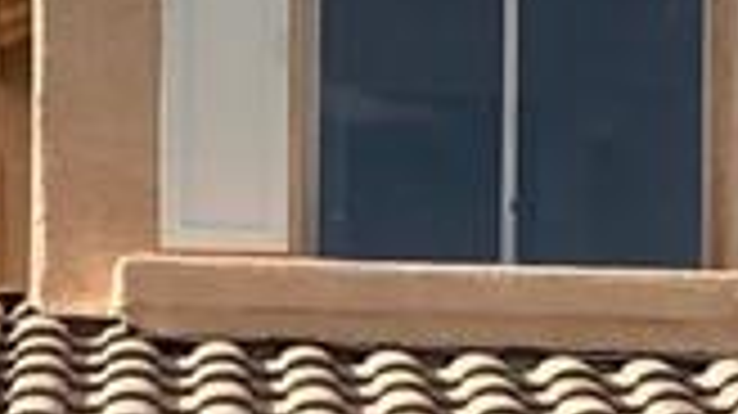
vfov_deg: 6.2
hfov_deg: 11.3
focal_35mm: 191
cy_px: 832
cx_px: 504
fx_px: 3735
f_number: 1.8
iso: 20
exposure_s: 1/2740
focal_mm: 3.99
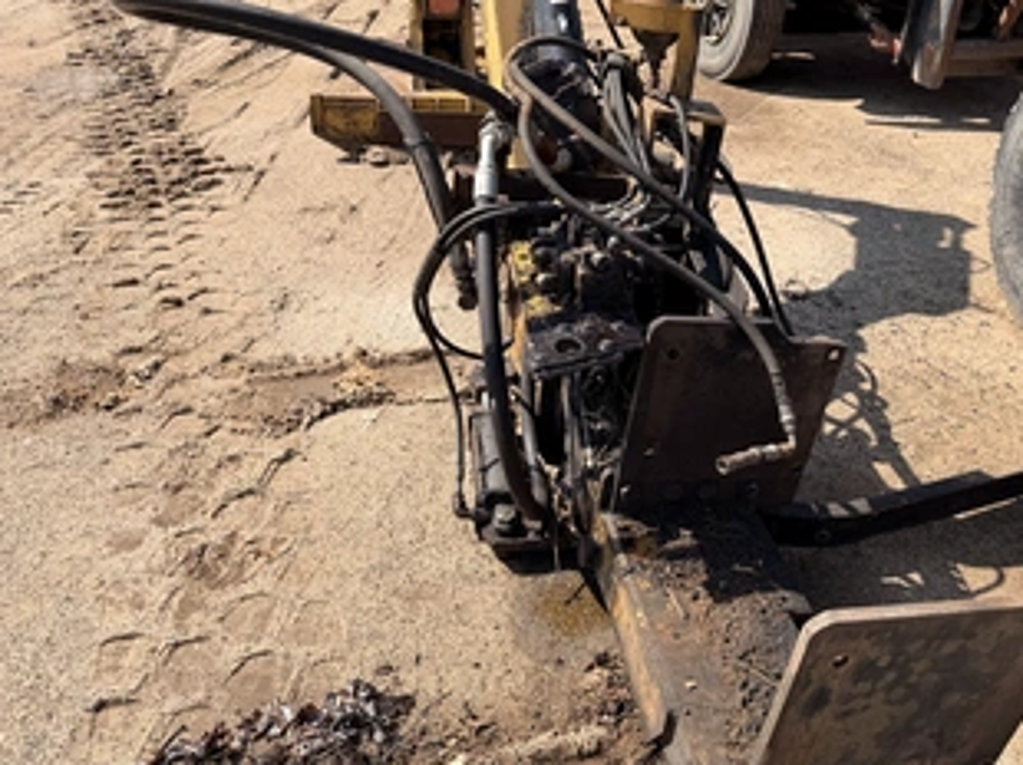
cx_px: 627
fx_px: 915
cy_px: 382
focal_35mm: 31
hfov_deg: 57.8
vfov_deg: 45.4
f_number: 1.78
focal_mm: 6.76
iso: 80
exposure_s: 1/2907
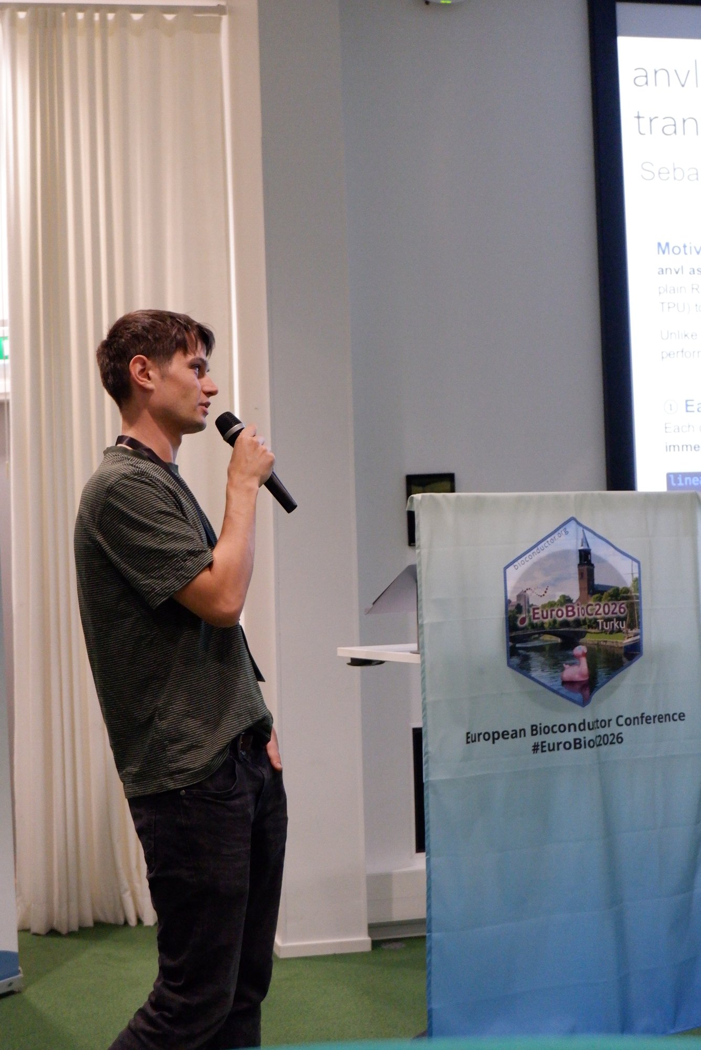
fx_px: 1400
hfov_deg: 28.1
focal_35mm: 48
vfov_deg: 41.1
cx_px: 350
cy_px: 525
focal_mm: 32.3
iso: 6400
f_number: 4.9
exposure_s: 1/200
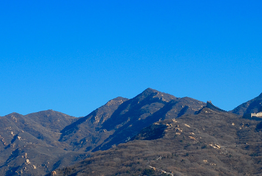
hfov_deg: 19.4
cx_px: 179
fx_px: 765
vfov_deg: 13.0
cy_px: 150
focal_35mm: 105
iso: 100
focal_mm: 40
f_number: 10
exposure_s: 1/200
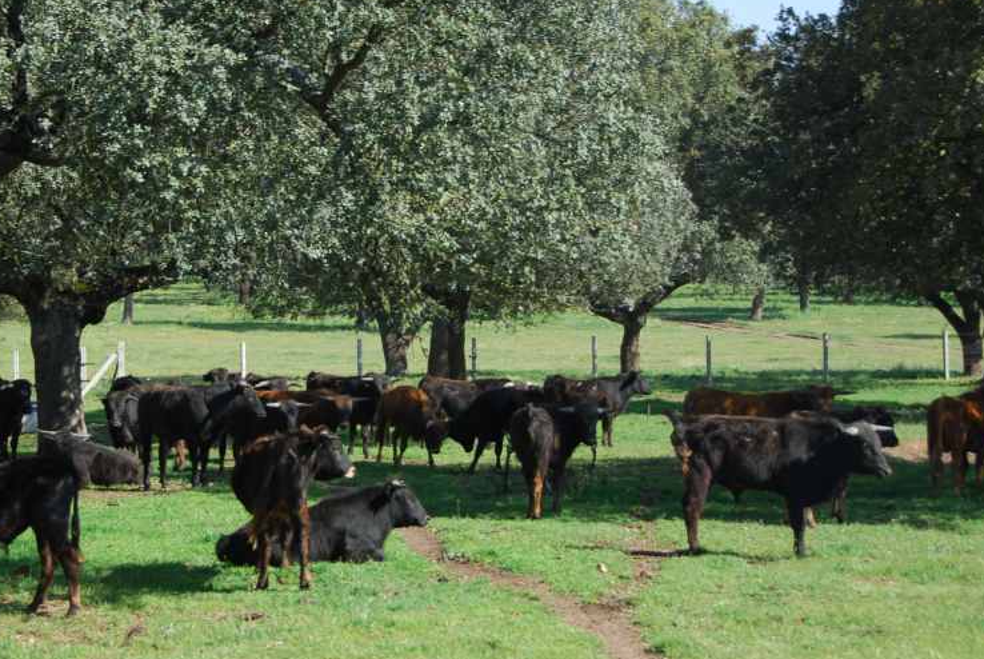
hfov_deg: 19.6
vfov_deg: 13.2
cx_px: 341
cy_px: 293
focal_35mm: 104
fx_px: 2846
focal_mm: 50
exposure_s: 1/250
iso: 110
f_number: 4.8
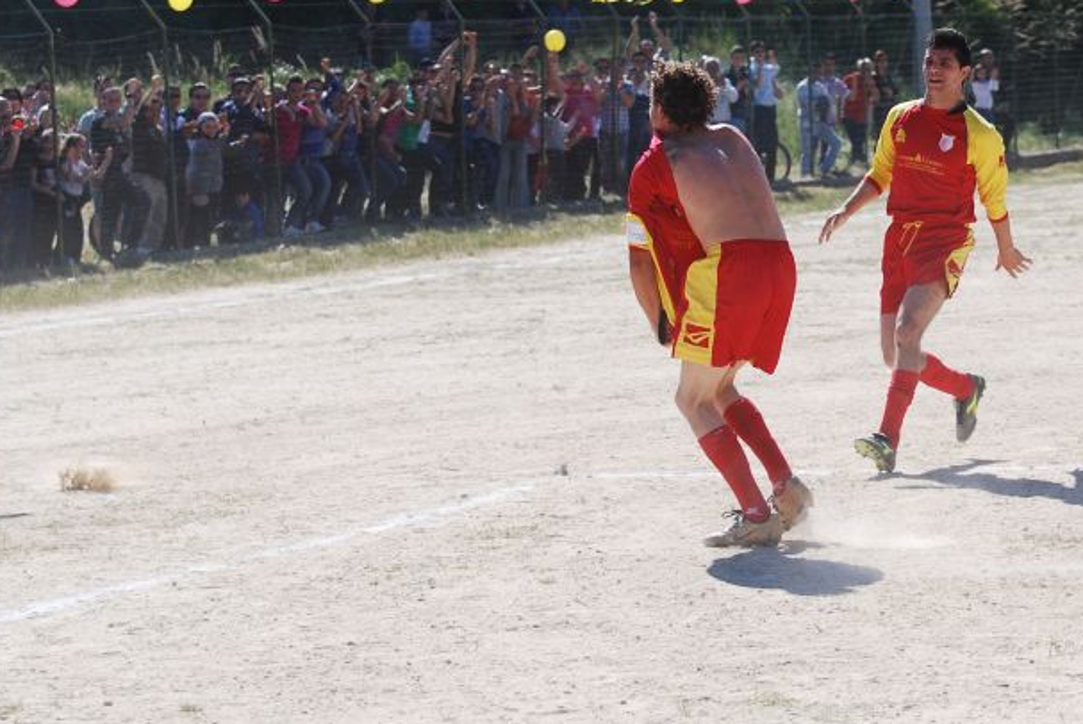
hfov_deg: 11.6
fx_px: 5330
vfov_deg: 7.8
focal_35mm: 177
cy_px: 233
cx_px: 778
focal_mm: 70
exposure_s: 1/1000
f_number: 4.5
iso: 180
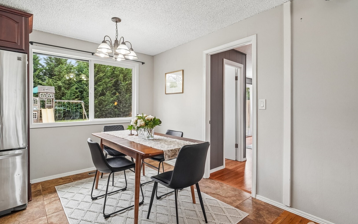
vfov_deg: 68.0
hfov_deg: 94.3
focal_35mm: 17
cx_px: 173
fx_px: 166
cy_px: 111
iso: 1600
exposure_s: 1/50
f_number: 8
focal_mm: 16
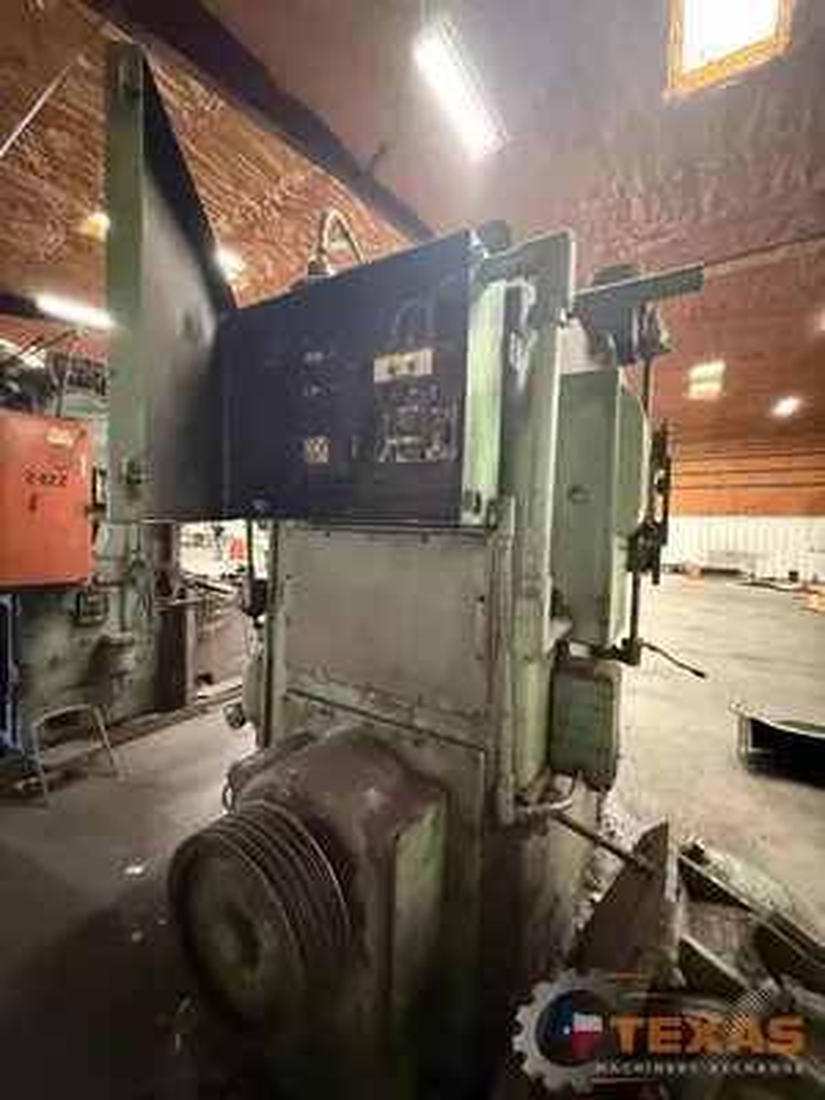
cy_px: 550
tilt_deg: -0.5
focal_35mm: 14
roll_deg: -1.8
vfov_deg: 102.1
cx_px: 412
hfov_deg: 85.7
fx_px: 445
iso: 1250
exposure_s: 1/30
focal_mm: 2.22
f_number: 2.2
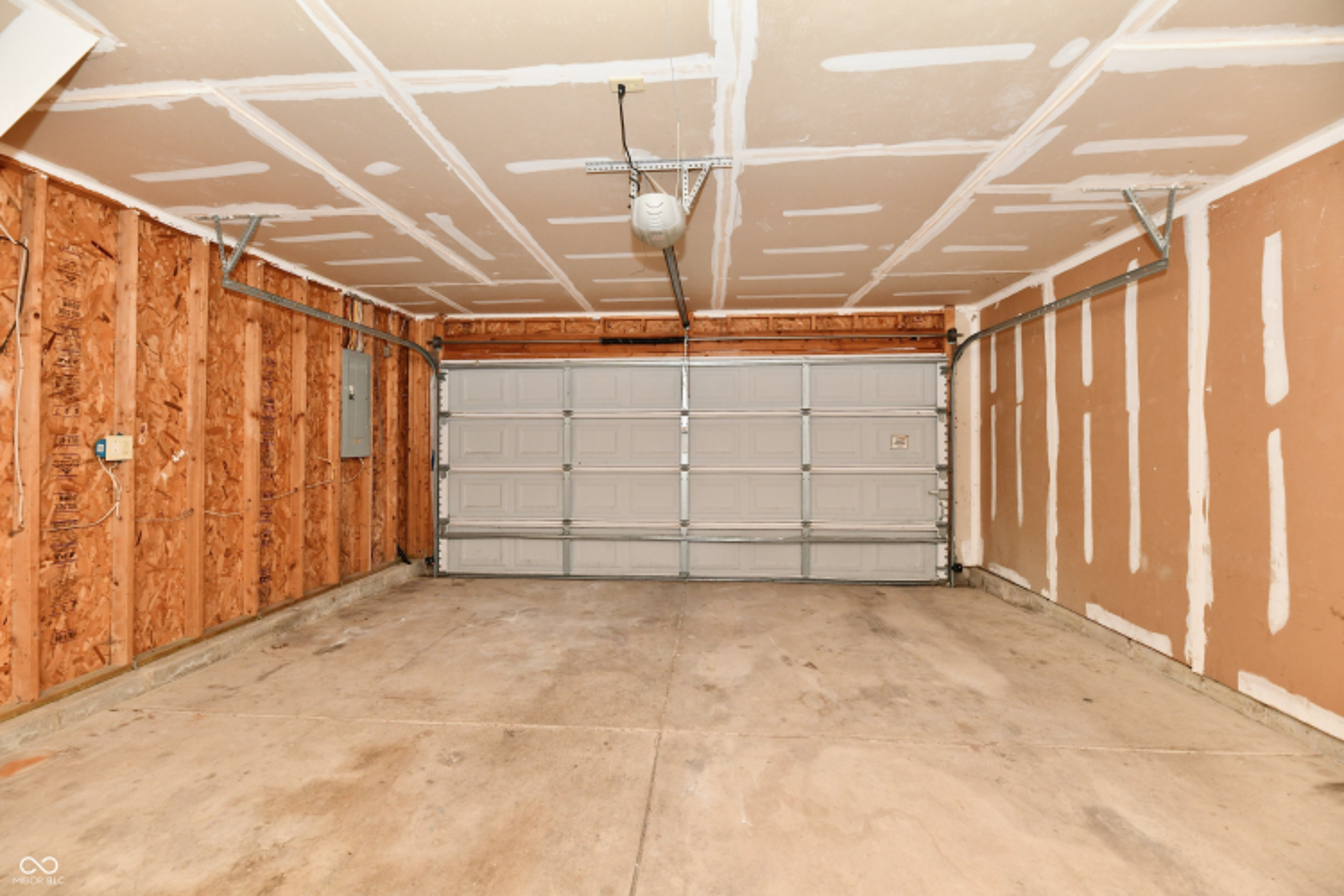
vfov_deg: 81.2
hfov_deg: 104.3
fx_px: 523
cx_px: 672
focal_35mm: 14
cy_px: 448
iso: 640
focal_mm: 14
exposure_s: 1/60
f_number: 6.3
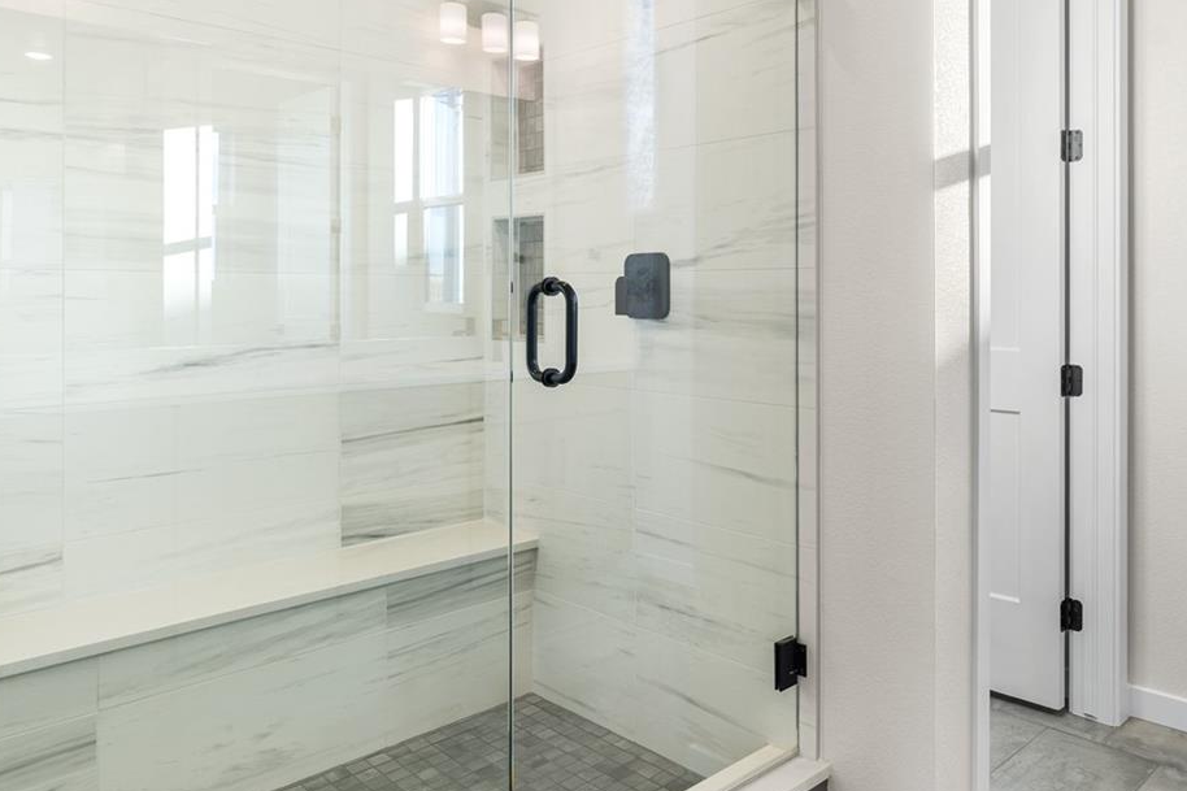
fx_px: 952
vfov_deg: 44.8
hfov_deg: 62.3
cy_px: 307
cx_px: 793
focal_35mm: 29
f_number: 8
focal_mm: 16.5
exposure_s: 1/8
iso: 160
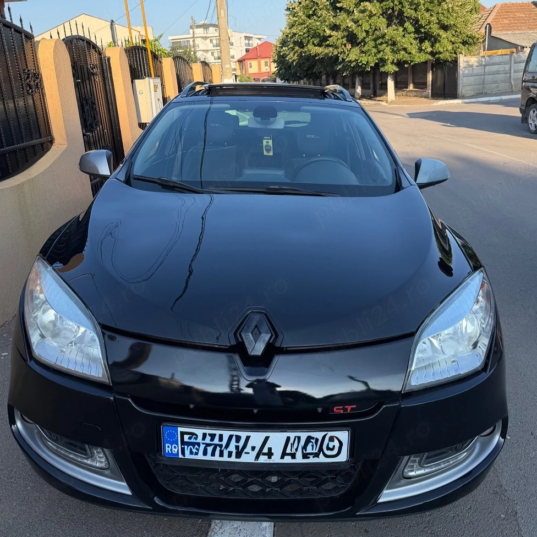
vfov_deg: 55.0
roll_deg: +3.7
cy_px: 201
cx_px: 266
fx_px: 509
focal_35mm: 29
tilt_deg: -15.1
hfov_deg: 55.6
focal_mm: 6.76
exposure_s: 1/1812
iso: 80
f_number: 1.78
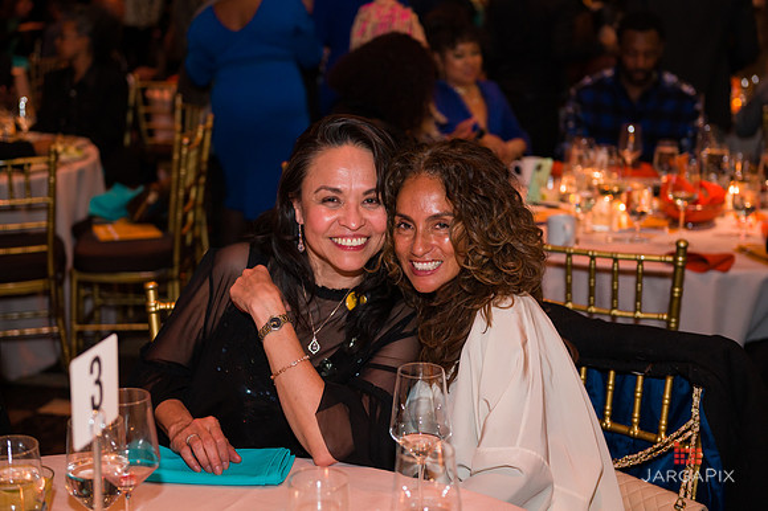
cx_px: 384
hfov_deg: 35.7
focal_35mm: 56
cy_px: 256
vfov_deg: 24.2
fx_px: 1194
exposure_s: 1/200
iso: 1600
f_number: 4
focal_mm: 56
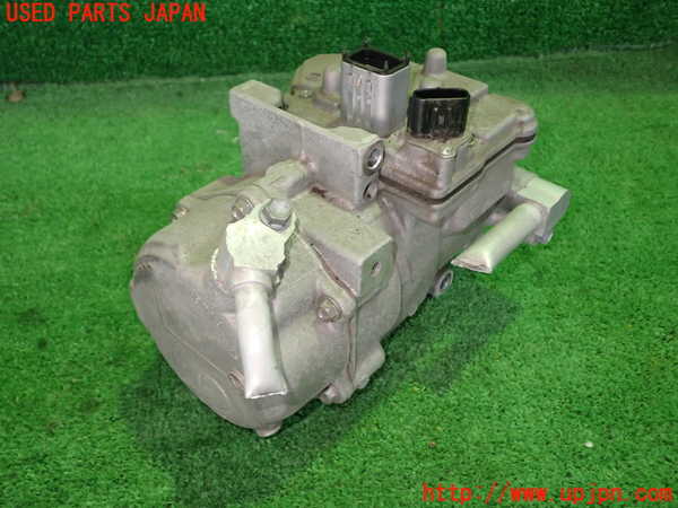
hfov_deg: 56.8
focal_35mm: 32
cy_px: 254
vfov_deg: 44.2
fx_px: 627
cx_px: 339
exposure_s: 1/30
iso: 320
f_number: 2.4
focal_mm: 5.79
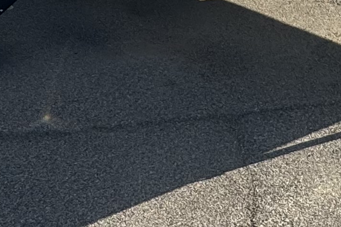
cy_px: -135
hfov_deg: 21.4
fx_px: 776
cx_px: 489
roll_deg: -2.6
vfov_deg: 15.1
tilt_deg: -9.6
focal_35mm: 82
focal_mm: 2.22
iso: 40
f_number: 2.2
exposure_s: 1/1178
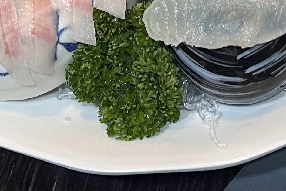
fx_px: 818
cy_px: -130
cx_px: 258
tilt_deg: -46.7
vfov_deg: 12.4
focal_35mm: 103
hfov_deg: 19.5
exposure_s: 1/60
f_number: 1.5
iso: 125
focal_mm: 5.7
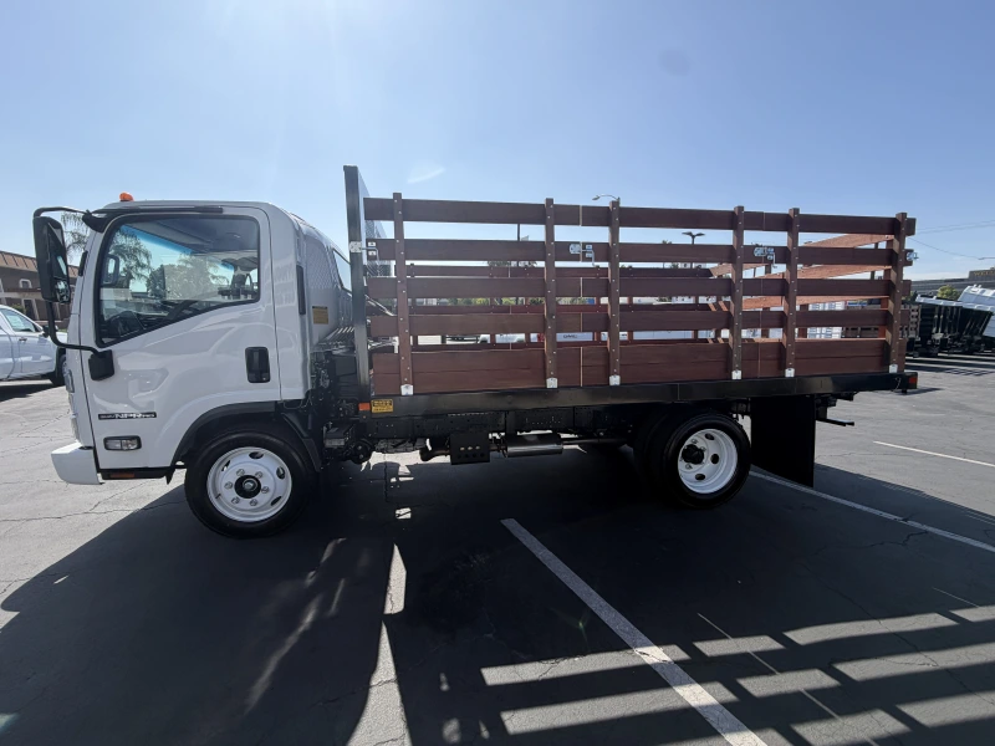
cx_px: 498
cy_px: 373
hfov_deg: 102.1
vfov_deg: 85.7
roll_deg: +1.3
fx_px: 402
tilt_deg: -9.4
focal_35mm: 14
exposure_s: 1/779
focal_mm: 2.22
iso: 20
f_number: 2.2
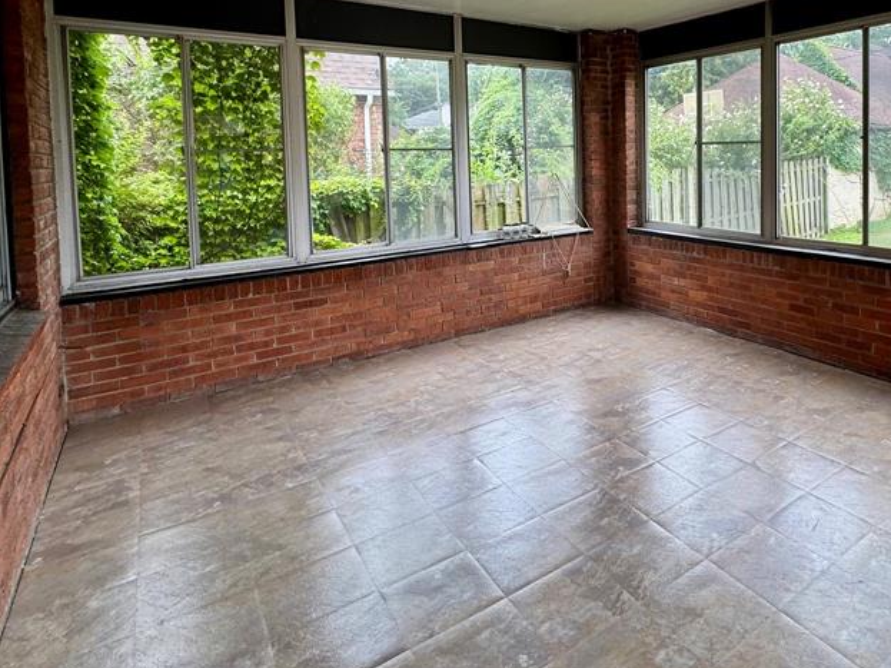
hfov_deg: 70.2
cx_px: 639
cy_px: 172
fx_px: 592
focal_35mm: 23
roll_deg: +1.9
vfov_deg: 56.1
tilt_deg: -3.4
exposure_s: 1/99
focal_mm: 2.22
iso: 50
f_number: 2.2
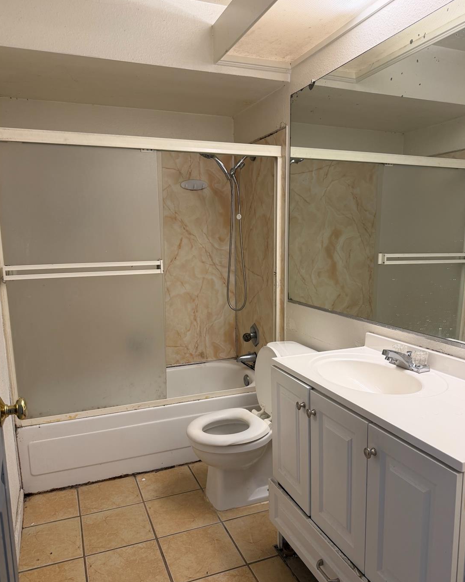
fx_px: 447
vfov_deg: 65.9
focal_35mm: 26
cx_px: 237
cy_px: 314
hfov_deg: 54.9
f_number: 1.78
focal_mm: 6.76
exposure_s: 1/60
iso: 125
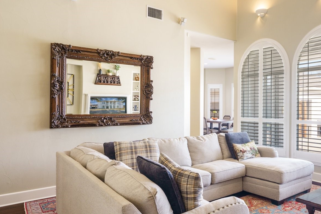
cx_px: 244
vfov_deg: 46.4
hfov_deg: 61.5
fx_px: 250
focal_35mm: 28
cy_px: 106
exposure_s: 1/8
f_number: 6.3
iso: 250
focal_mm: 16
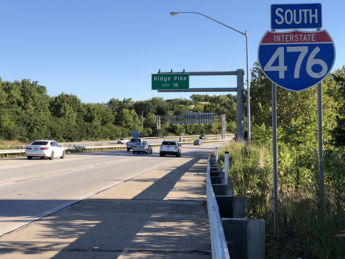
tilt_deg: +1.6
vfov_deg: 28.0
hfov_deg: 36.8
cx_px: 172
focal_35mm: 52
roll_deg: +1.5
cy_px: 130
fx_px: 518
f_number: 2.4
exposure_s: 1/631
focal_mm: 6
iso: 16
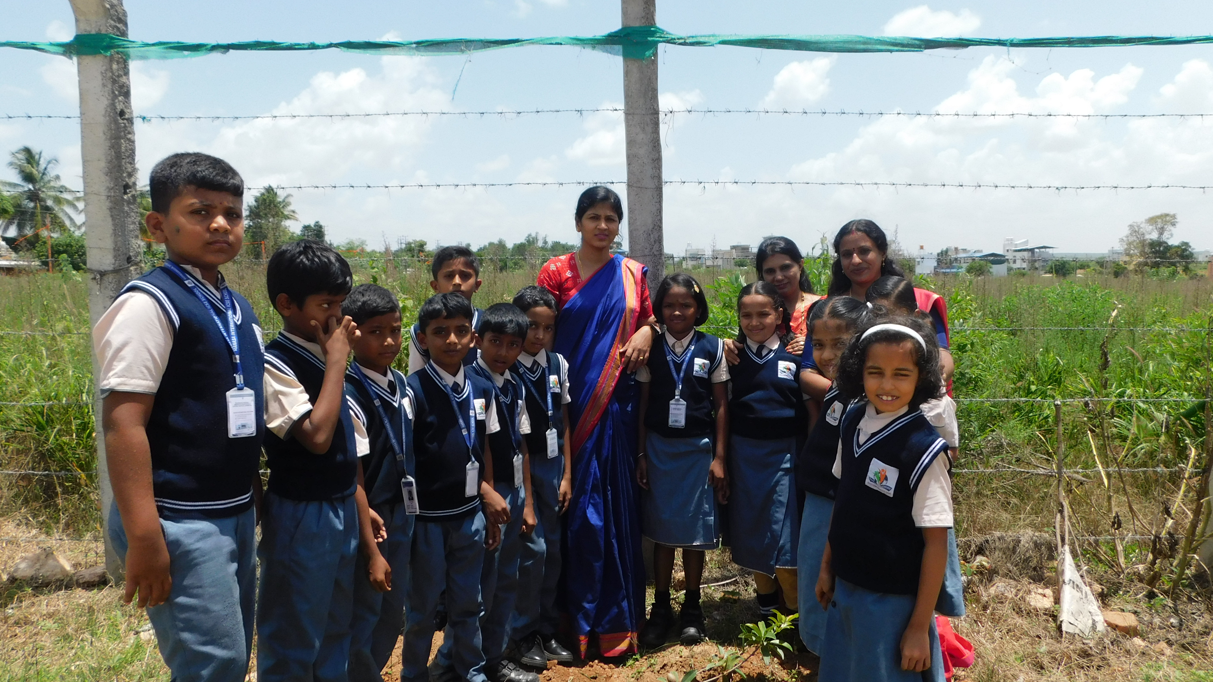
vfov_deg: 44.4
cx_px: 619
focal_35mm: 26
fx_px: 836
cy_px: 343
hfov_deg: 71.9
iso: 125
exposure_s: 1/1250
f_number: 3
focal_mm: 4
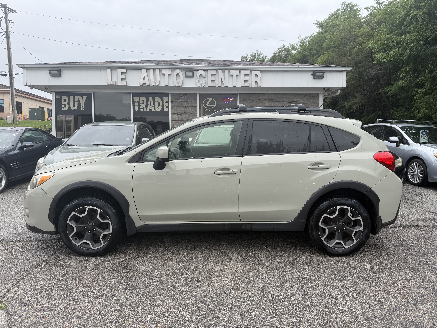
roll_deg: +1.1
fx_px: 303
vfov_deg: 56.8
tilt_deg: -2.4
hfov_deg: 71.6
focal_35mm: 24
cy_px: 164
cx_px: 218
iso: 80
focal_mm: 6.76
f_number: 1.78
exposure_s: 1/1156
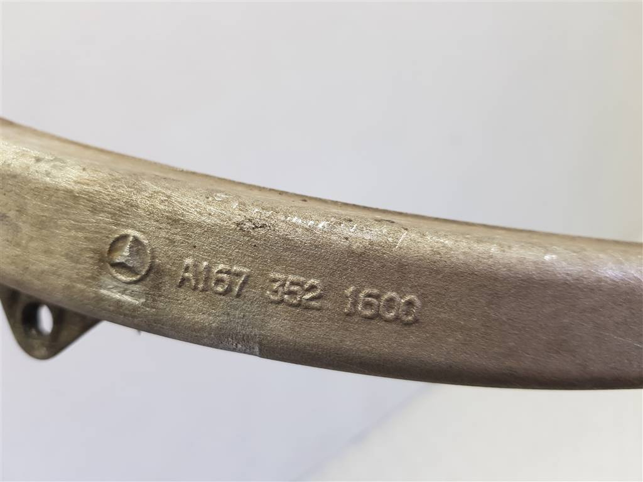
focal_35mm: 26
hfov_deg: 67.3
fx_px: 483
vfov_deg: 53.1
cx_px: 322
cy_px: 241
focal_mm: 4.2
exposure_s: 1/100
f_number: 1.7
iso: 64
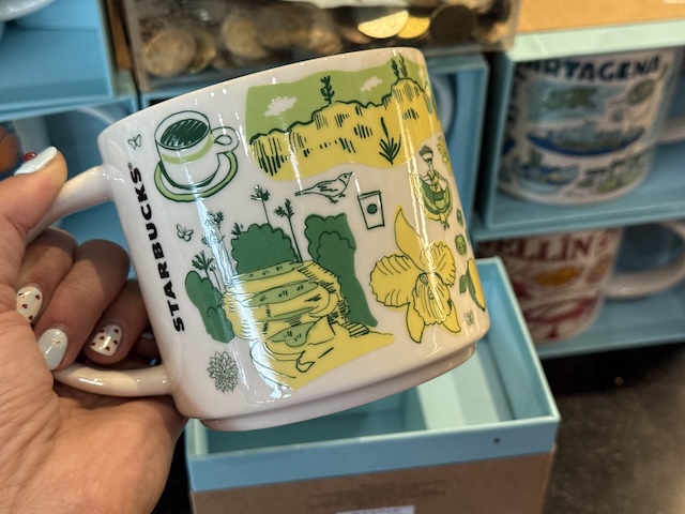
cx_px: 342
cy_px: 257
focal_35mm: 48
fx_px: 950
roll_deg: -0.4
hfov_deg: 39.7
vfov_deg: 30.3
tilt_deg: -42.3
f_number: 1.78
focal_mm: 6.76
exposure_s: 1/60
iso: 125
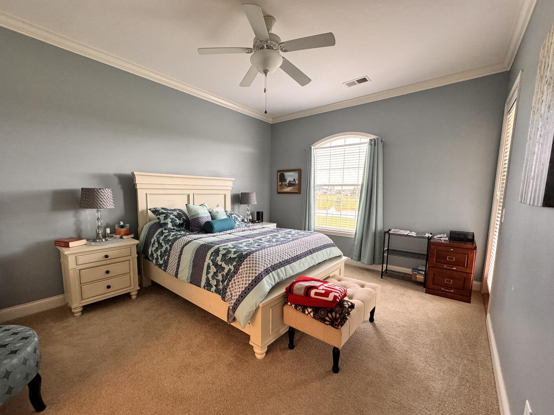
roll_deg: -0.7
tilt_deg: -6.7
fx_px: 240
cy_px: 222
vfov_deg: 81.7
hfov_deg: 98.1
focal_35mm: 15
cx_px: 264
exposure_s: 1/120
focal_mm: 2.22
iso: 320
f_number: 2.2
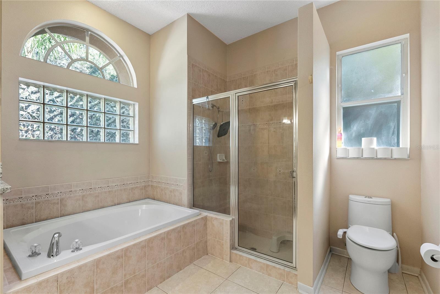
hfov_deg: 95.0
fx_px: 202
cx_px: 220
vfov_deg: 72.1
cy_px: 147
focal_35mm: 16
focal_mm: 16.5
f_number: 9
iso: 2000
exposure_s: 1/25
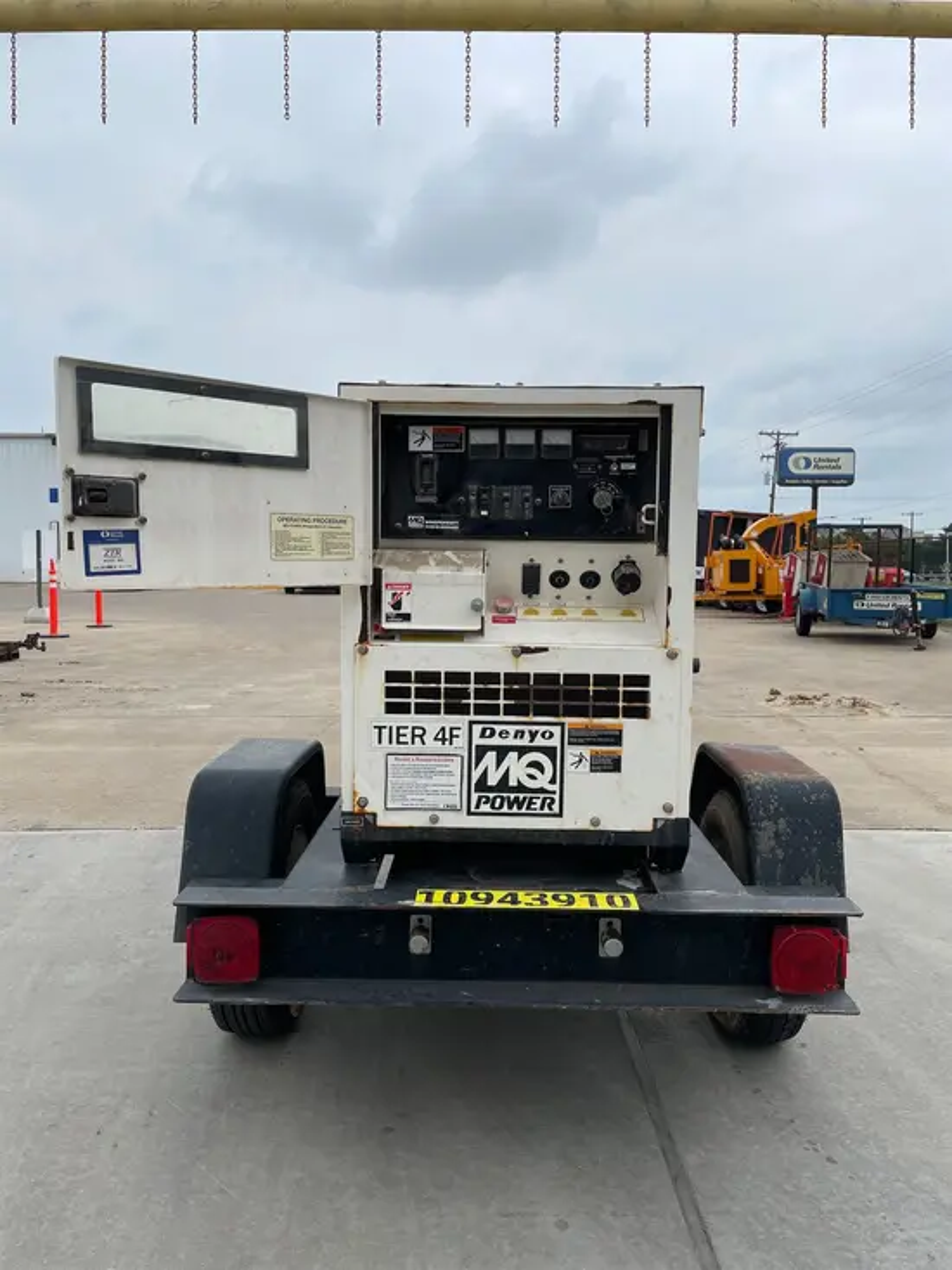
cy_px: 635
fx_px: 953
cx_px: 476
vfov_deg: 67.3
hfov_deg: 53.1
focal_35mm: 26
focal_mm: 4.2
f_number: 1.6
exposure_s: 1/2618
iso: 32
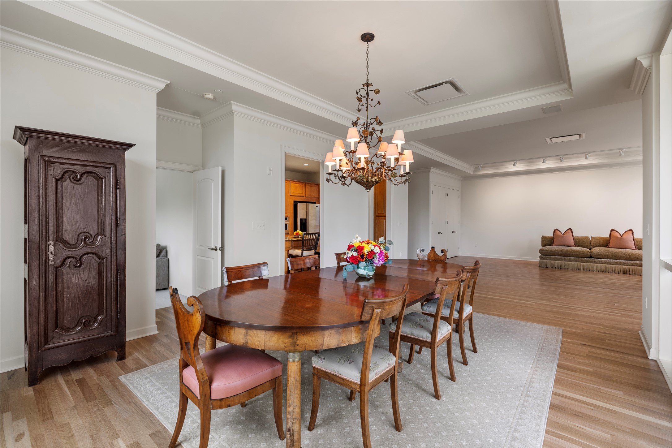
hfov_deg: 96.7
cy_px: 224
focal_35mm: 16
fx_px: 299
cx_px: 336
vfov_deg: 73.7
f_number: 5.6
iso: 100
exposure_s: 1/10
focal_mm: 16
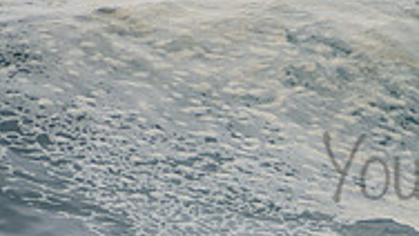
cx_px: 553
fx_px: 21577
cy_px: 148
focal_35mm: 1941
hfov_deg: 1.1
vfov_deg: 0.6
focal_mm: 400
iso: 320
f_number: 5.6
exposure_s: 1/1250
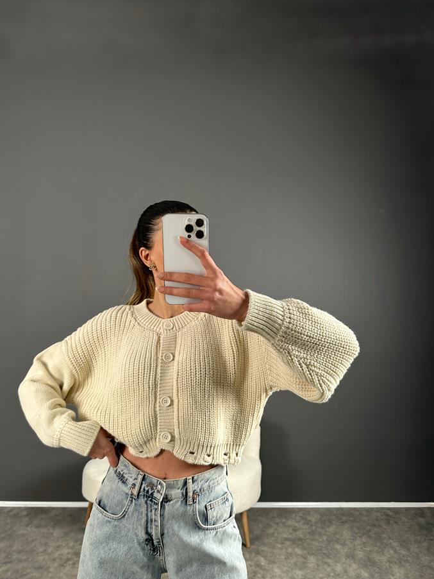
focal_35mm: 25
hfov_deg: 54.9
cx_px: 216
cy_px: 299
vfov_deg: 69.4
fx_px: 418
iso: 125
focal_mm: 6.86
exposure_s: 1/121
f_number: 1.78
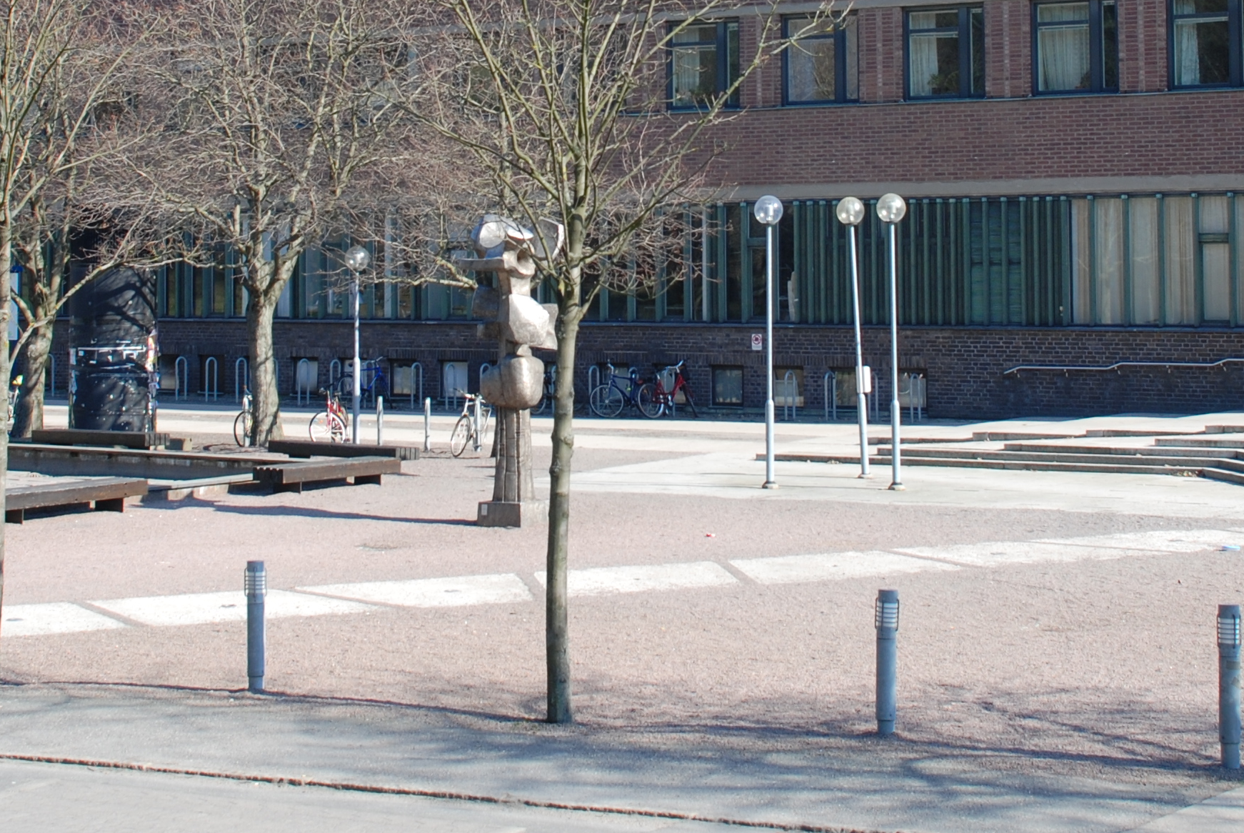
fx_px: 2768
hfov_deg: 25.3
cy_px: 34
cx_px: 644
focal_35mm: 80
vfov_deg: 16.8
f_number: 5
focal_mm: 24
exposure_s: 1/200
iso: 125
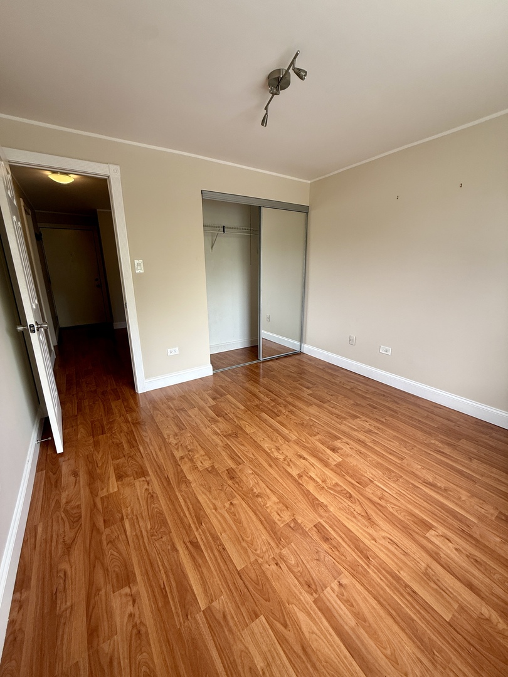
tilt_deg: -14.7
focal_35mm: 14
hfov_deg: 85.7
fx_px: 274
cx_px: 254
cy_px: 338
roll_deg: +0.8
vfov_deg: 102.1
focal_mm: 2.22
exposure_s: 1/99
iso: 80
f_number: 2.2
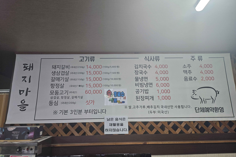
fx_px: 164
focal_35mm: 25
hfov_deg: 71.5
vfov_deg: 51.2
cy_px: 69
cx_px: 118
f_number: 1.8
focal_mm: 5
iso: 100
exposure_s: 1/120
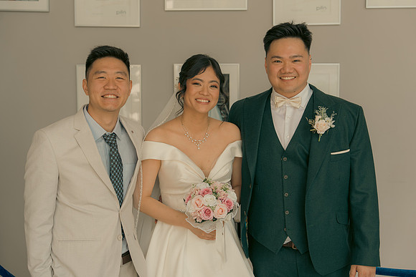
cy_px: 138
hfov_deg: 35.6
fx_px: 647
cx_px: 208
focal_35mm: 56
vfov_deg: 24.2
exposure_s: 1/160
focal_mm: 56
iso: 125
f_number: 3.5
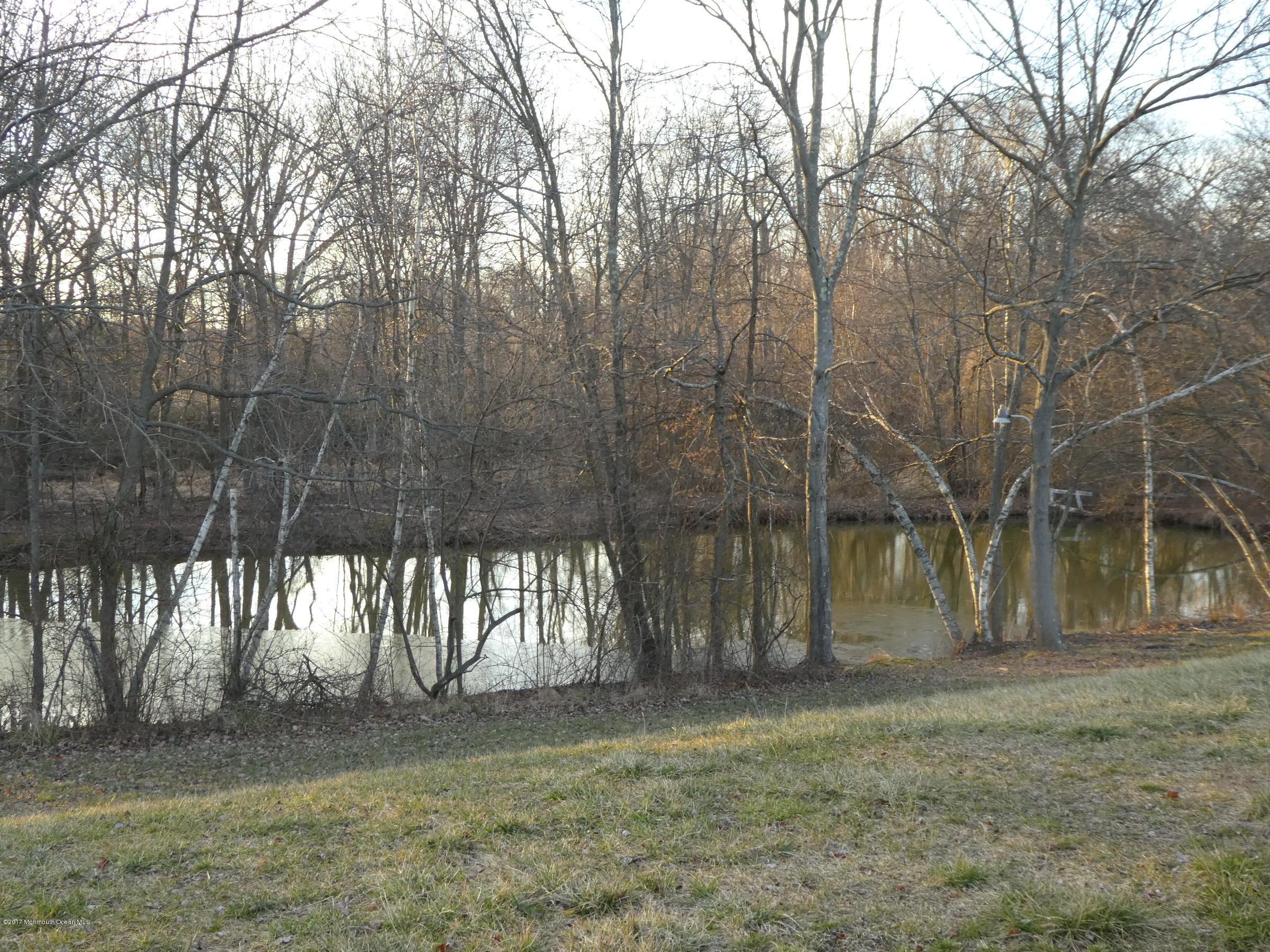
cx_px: 635
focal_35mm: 40
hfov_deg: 46.8
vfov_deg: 36.0
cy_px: 476
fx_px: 1468
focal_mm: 7.2
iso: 250
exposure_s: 1/125
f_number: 3.8
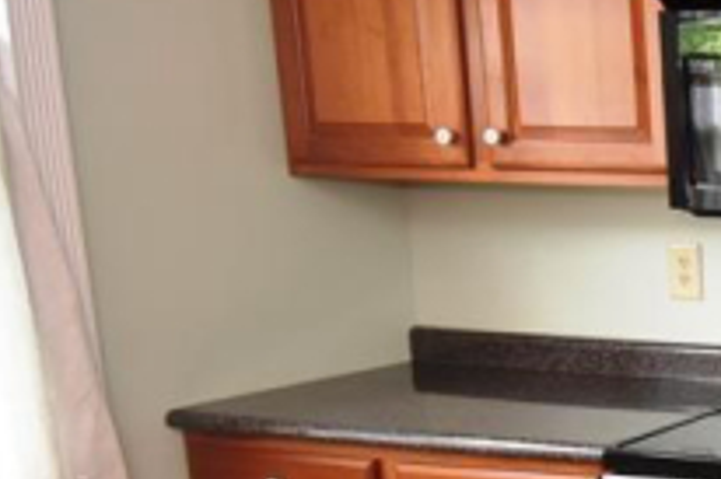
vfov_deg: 21.3
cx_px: 1158
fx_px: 1259
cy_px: 385
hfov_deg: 23.5
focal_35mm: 63
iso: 900
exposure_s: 1/60
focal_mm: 11.5
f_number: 4.8
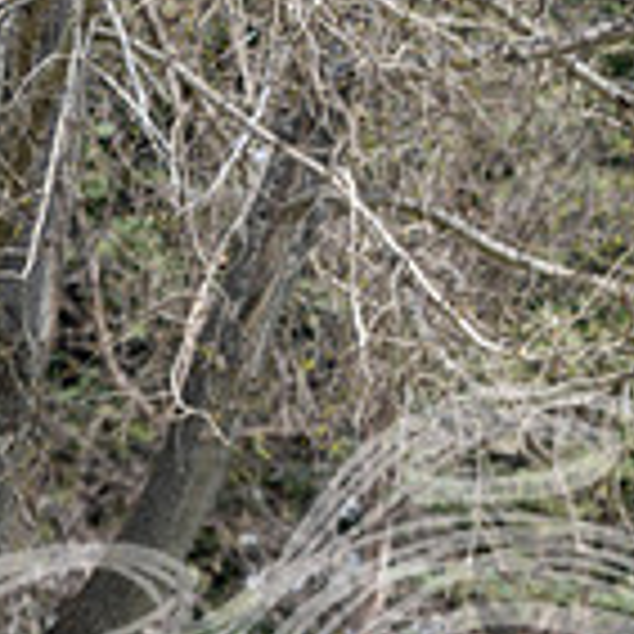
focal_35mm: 873
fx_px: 18090
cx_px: 1174
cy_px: 816
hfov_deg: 2.0
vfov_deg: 2.0
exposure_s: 1/320
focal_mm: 250
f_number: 5.6
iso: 125
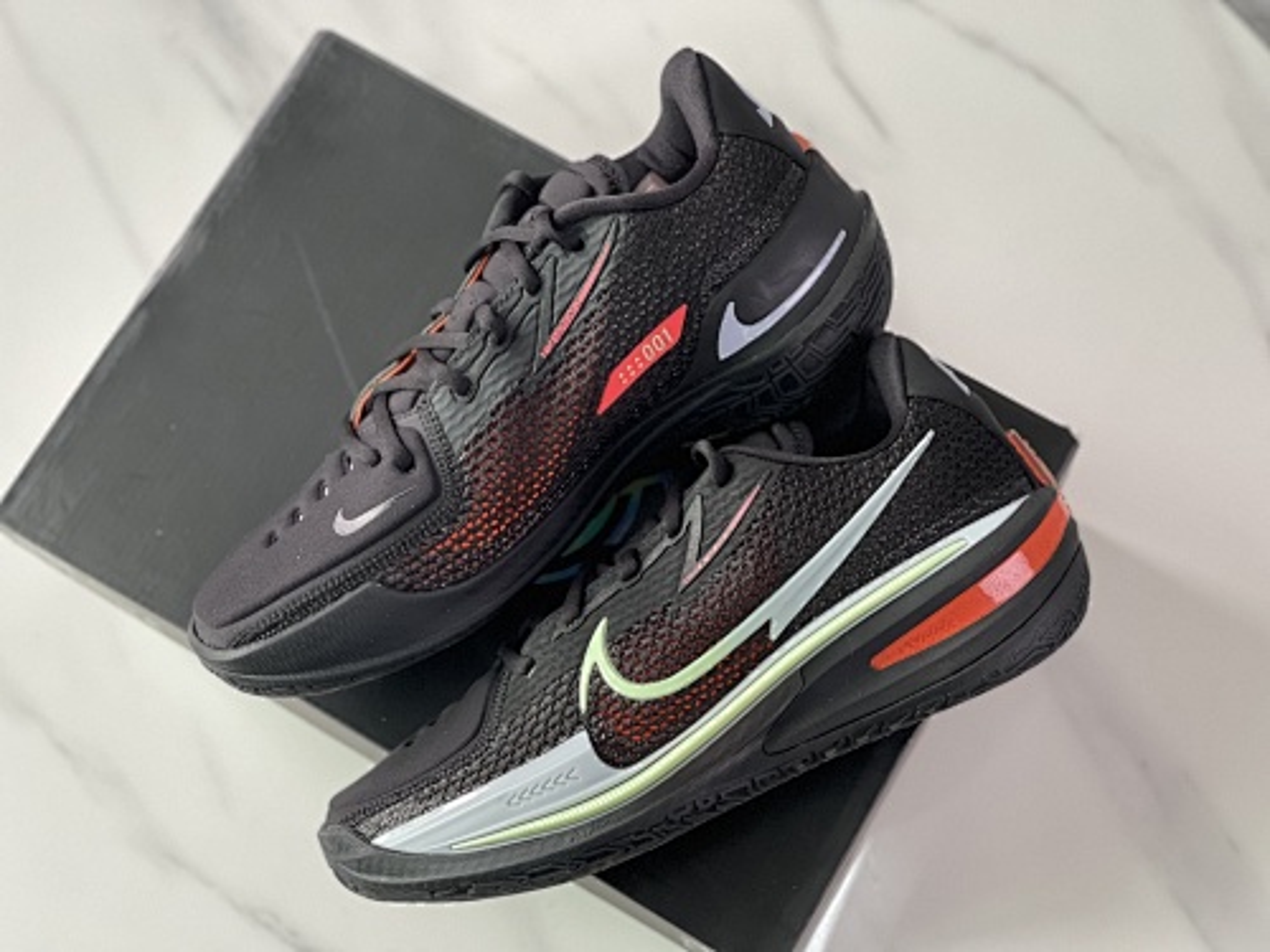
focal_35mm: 64
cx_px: 635
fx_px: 2348
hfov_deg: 30.3
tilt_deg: -74.9
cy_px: 476
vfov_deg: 22.9
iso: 250
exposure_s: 1/121
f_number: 2.2
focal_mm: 7.5
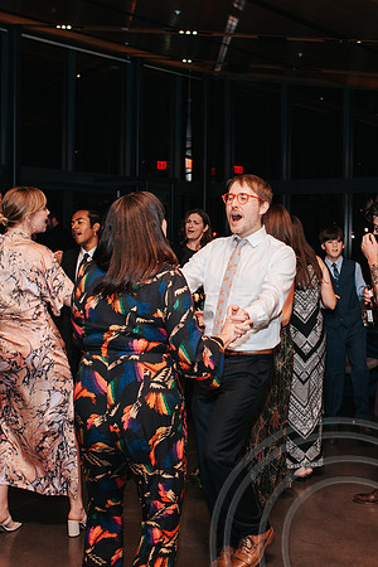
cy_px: 284
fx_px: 826
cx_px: 275
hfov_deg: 25.5
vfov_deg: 37.9
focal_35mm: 52
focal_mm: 35
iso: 1000
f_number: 3.5
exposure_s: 1/200
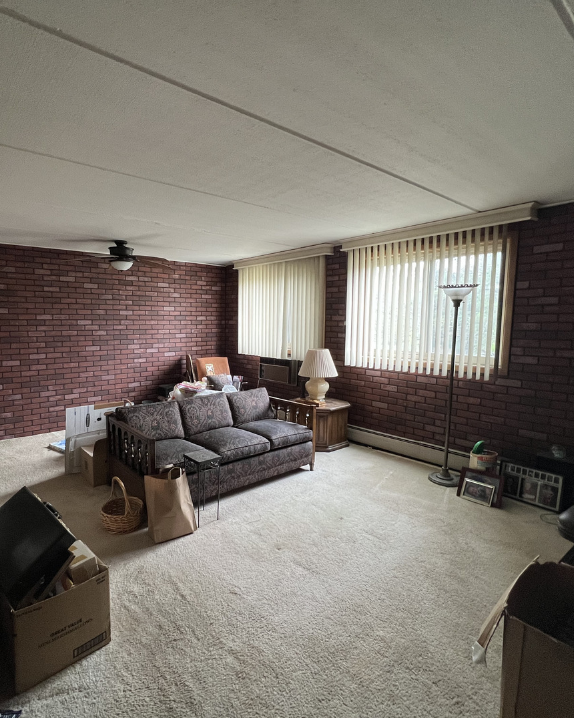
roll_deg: -0.2
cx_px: 221
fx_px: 361
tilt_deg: -6.4
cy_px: 360
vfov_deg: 89.6
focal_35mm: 17
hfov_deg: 75.8
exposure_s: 1/73
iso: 250
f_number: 1.8
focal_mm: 1.57
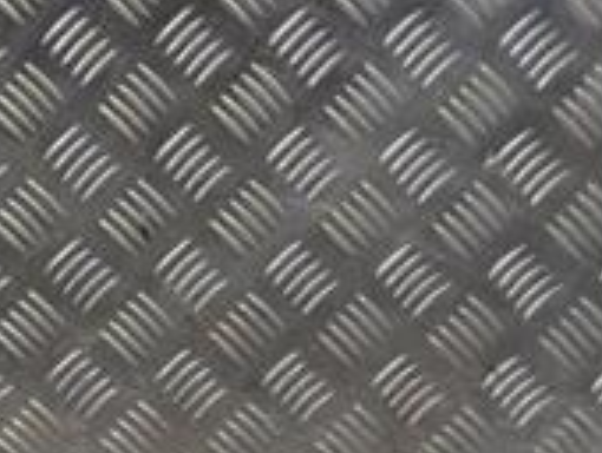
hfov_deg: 14.8
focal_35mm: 132
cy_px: 637
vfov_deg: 10.9
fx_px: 2299
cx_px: 67
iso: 400
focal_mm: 26
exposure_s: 1/100
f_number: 5
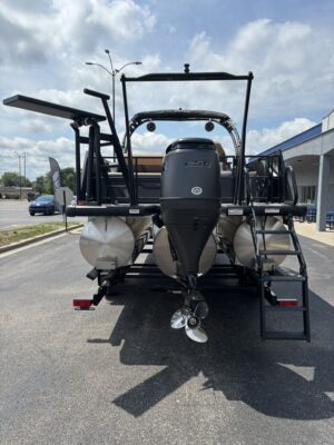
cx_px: 167
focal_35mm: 26
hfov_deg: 53.1
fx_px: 334
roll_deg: -1.2
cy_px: 222
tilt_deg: -4.6
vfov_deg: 67.3
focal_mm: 5.96
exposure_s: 1/4854
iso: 50
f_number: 1.6
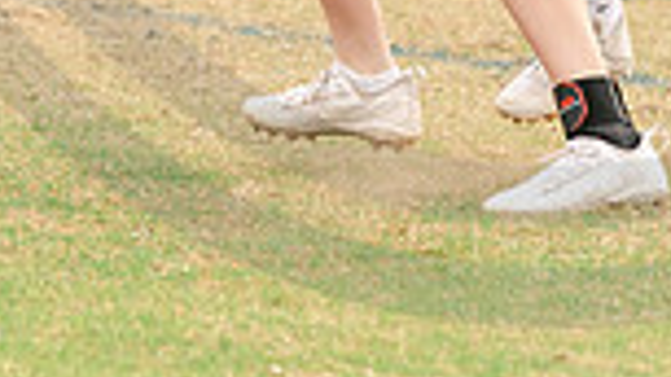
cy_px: -339
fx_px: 18252
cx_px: 403
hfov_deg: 2.1
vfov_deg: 1.2
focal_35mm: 1026
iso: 280
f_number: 2.8
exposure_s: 1/1250
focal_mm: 160
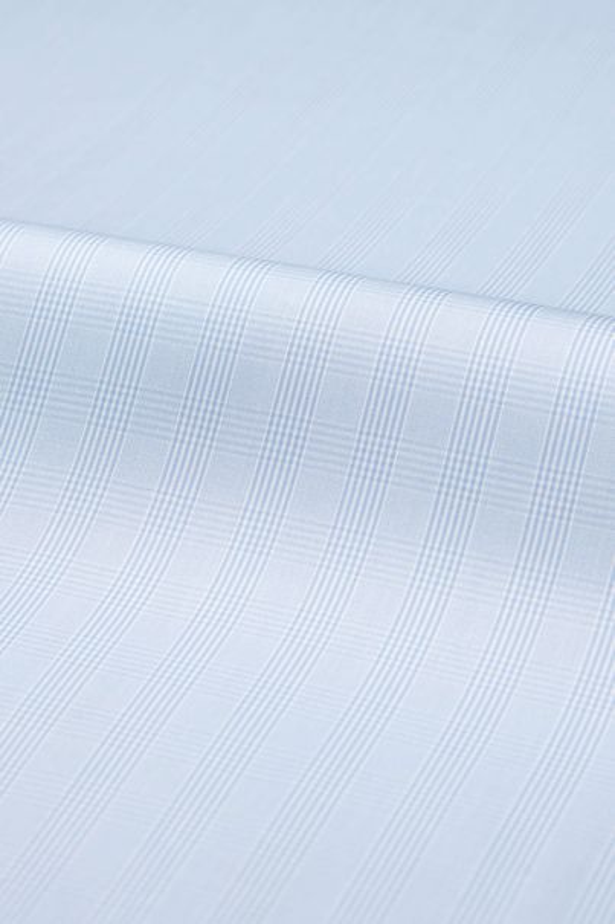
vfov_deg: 23.9
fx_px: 2179
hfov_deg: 16.1
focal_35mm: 85
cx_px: 308
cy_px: 462
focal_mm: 85
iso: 100
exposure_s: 1/160
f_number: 8
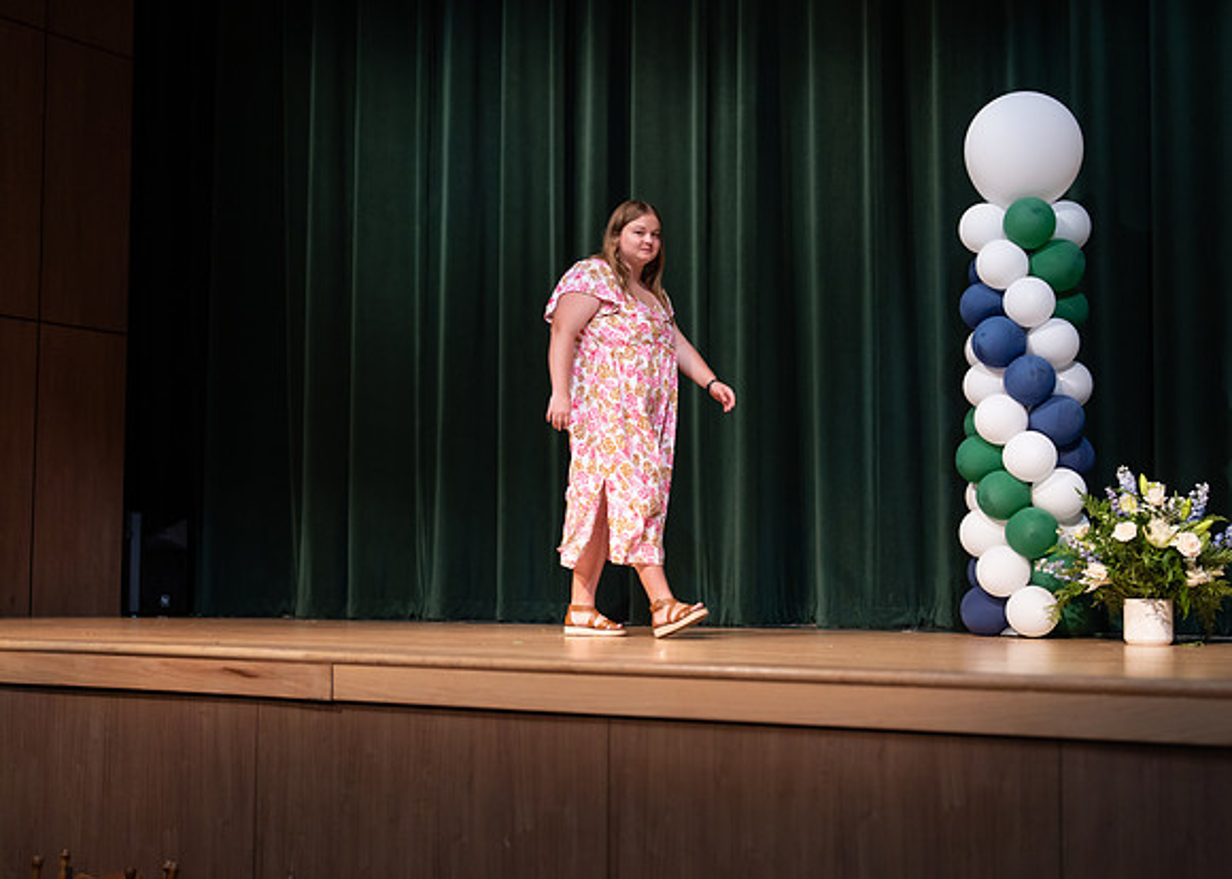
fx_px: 1911
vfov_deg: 25.9
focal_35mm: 55
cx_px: 616
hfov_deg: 35.7
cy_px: 440
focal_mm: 50
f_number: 1.2
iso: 640
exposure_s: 1/320
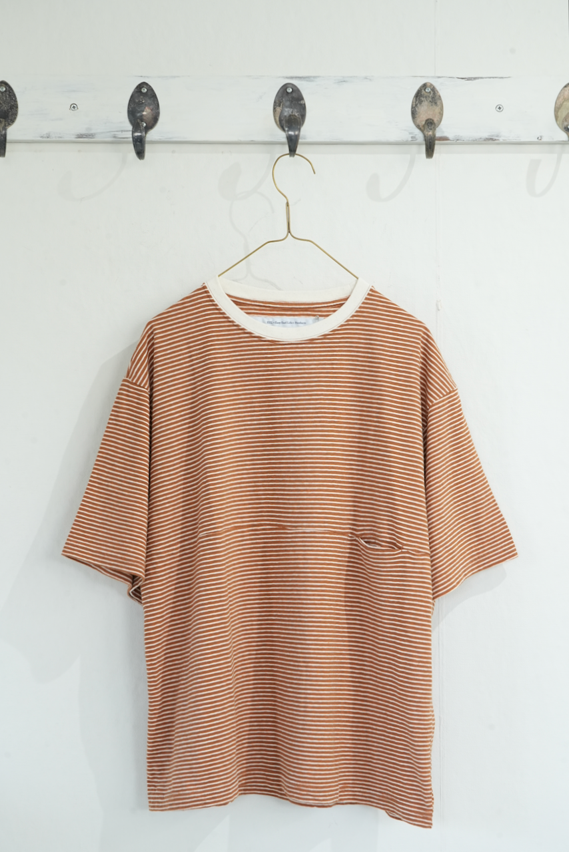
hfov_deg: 20.6
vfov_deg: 30.5
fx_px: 1564
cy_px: 426
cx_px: 284
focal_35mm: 66
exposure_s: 1/30
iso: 1600
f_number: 11
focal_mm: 66
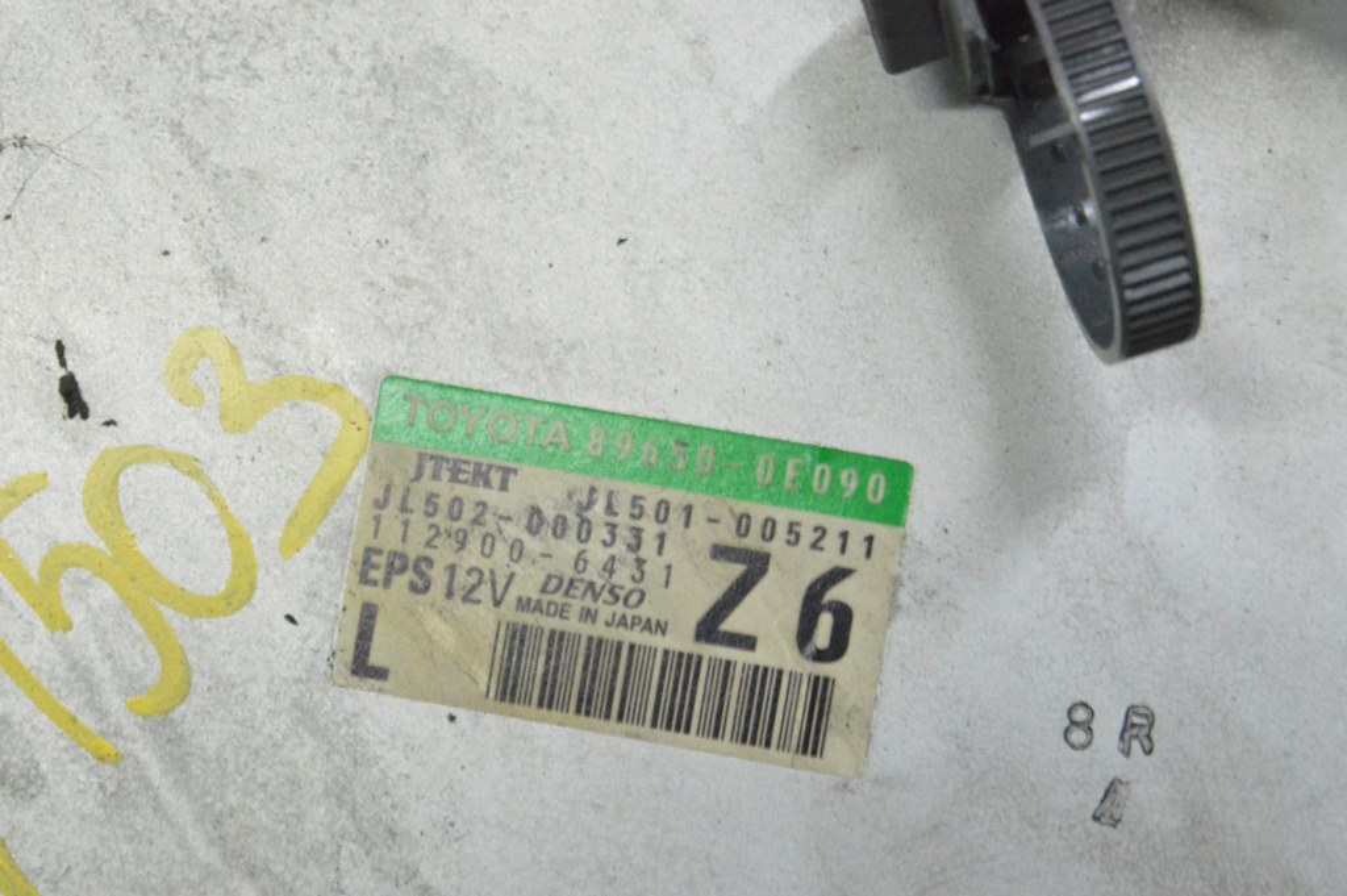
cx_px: 674
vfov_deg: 18.2
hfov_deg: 27.0
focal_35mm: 75
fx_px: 2804
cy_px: 448
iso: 6400
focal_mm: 50
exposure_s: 1/15
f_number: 20
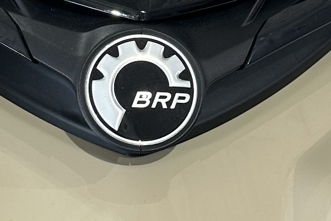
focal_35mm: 136
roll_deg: +0.0
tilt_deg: -28.5
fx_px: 1250
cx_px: 88
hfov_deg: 15.0
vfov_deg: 10.0
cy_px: -11
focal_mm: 6.86
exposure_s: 1/120
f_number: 1.78
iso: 125
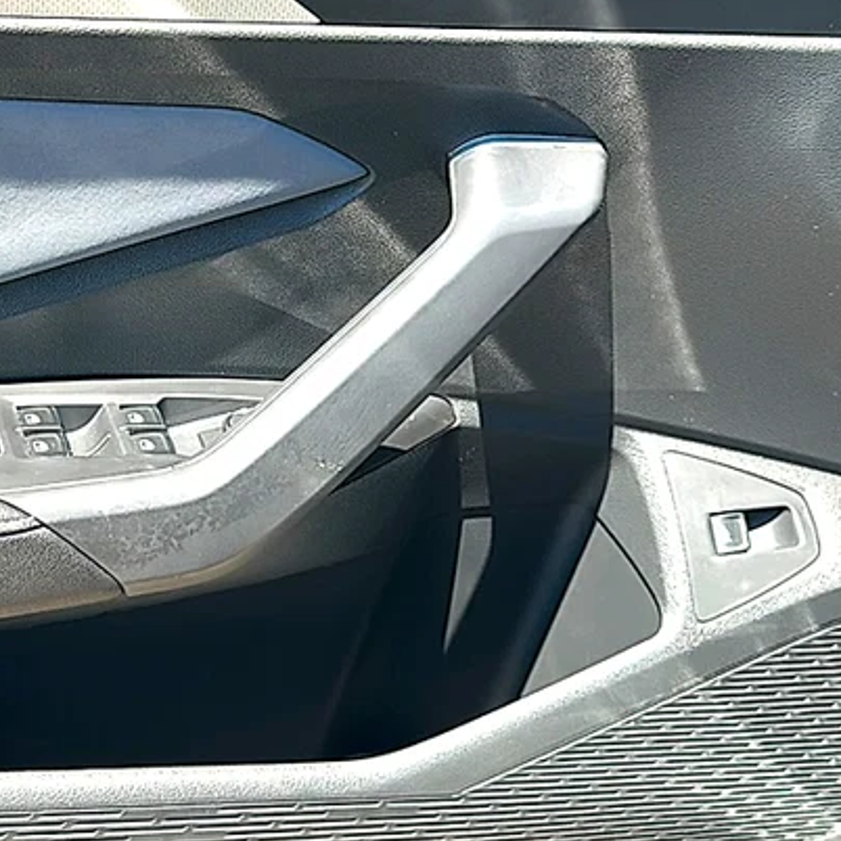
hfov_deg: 29.4
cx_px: 178
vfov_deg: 29.9
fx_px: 1567
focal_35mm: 57
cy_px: 300
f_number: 1.78
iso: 80
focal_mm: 6.86
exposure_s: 1/751
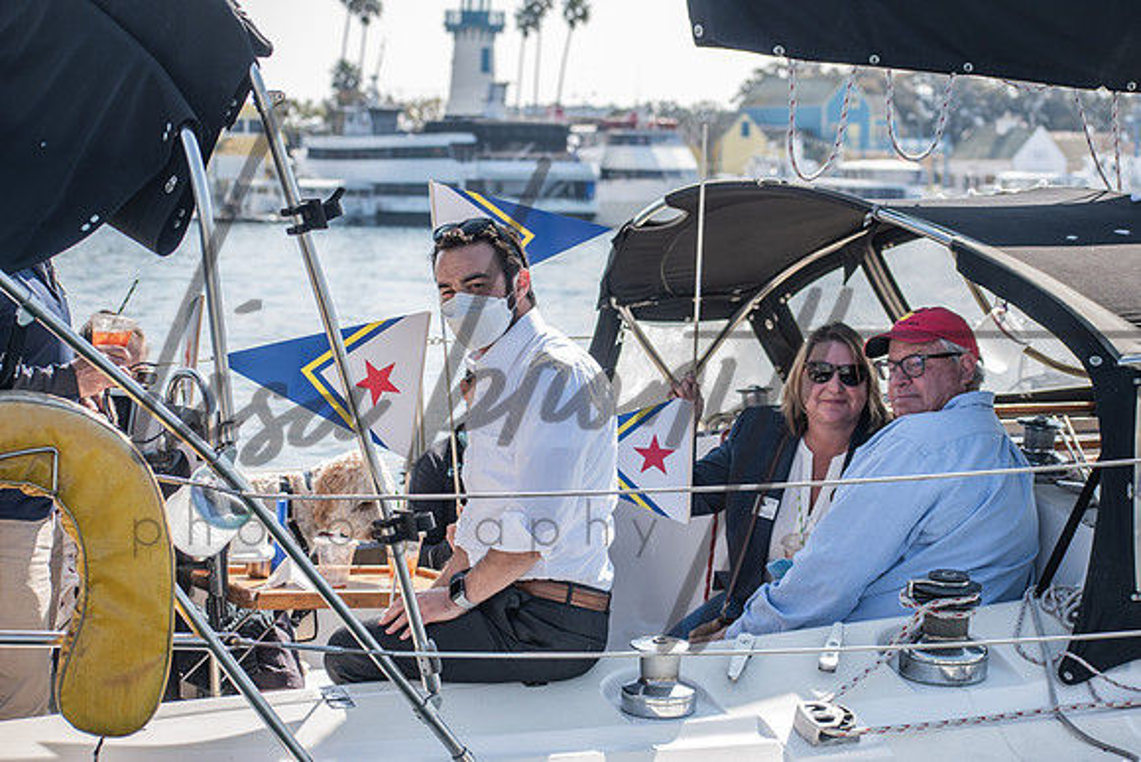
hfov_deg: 19.5
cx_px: 570
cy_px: 381
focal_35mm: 105
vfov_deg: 13.0
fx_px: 3329
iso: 100
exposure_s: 1/200
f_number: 5.6
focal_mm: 70
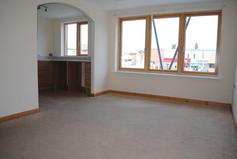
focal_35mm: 27
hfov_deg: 67.3
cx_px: 118
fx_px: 178
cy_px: 80
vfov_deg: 48.1
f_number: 3.5
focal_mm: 18
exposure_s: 1/125
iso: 100
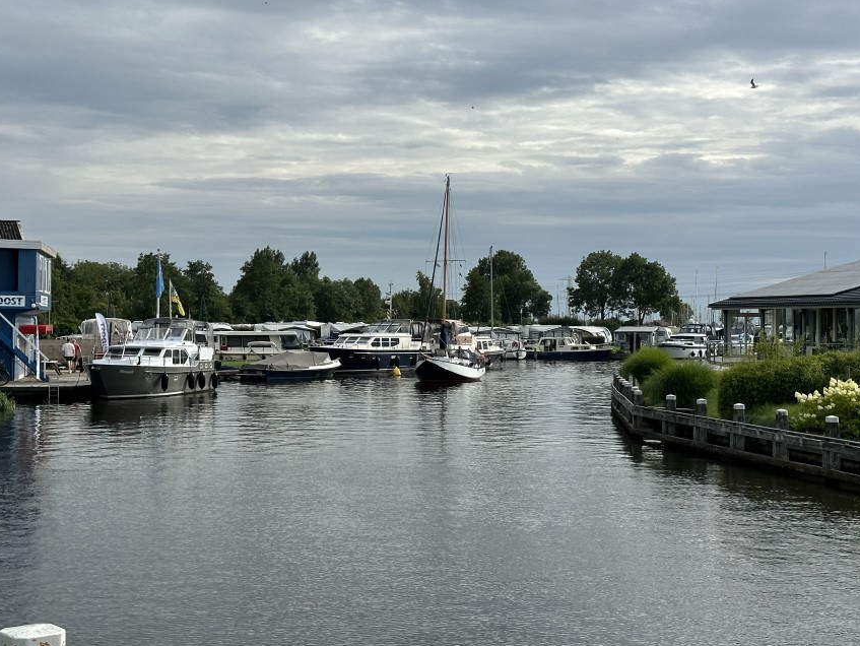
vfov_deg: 25.2
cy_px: 307
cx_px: 433
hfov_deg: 33.2
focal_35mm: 58
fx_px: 1442
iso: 64
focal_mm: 6.86
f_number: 1.78
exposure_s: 1/5000
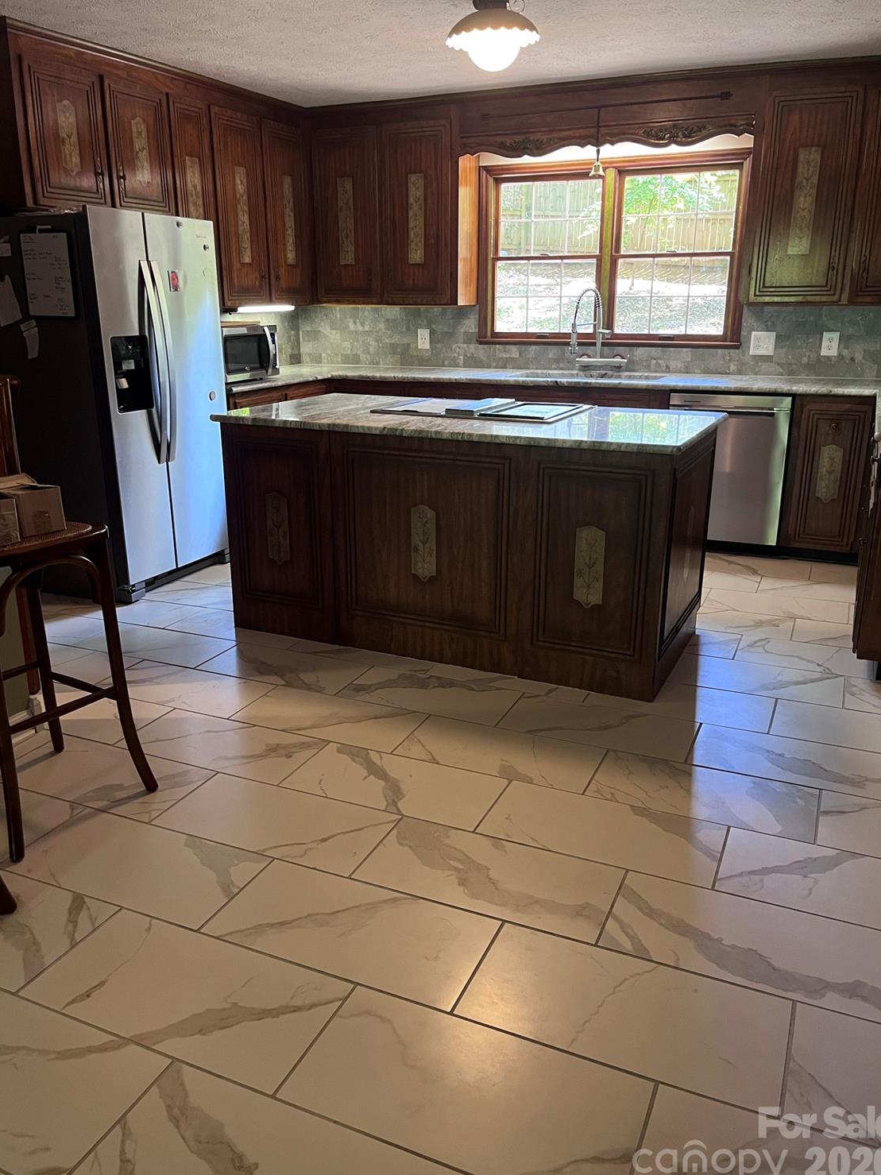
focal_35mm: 27
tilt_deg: -17.1
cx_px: 443
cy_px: 585
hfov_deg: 51.3
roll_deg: +1.1
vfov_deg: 65.3
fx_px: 916
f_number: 1.6
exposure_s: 1/60
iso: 320
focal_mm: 5.1
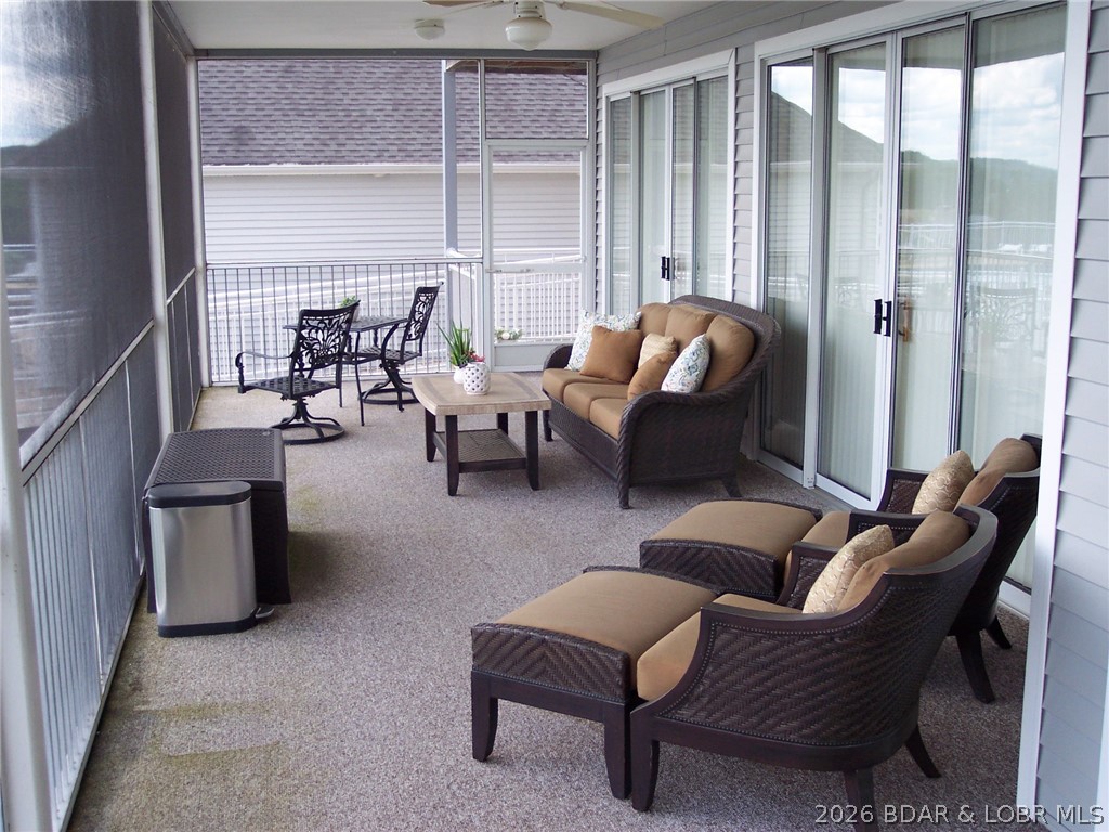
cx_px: 554
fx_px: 1217
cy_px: 416
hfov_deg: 49.0
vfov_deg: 37.7
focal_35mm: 38
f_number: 2.8
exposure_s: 1/180
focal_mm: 8
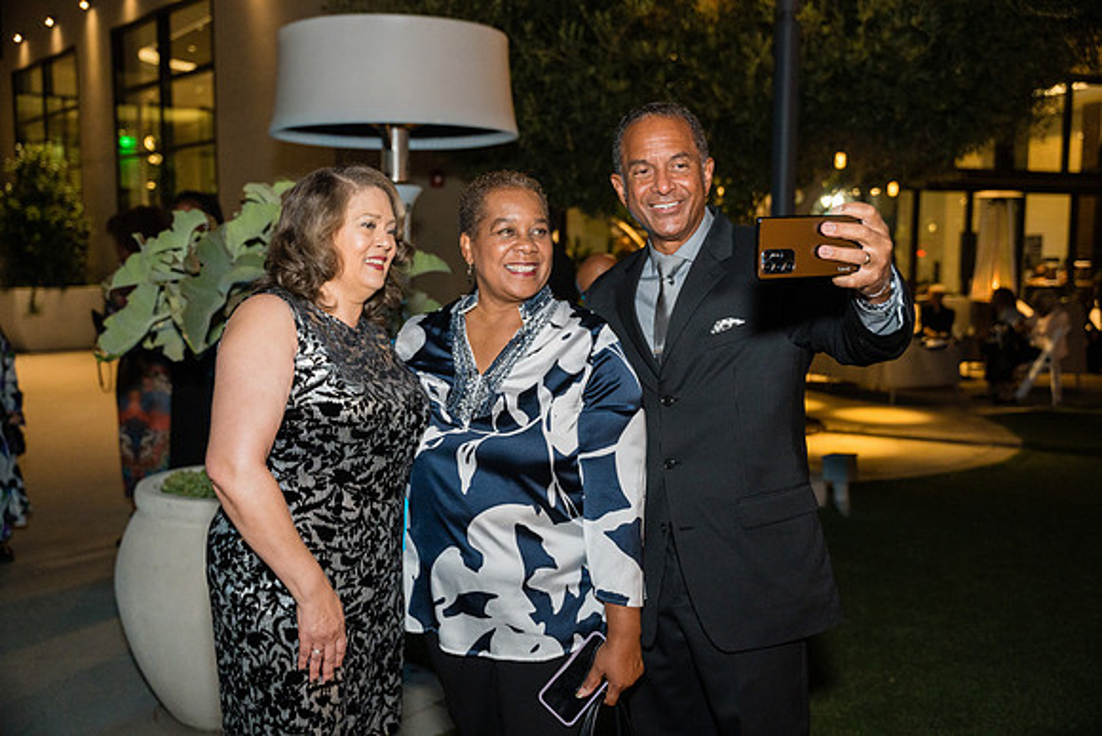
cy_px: 368
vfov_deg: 37.9
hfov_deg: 54.4
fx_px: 1072
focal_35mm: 35
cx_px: 551
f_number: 2.8
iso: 3200
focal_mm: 35
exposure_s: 1/125
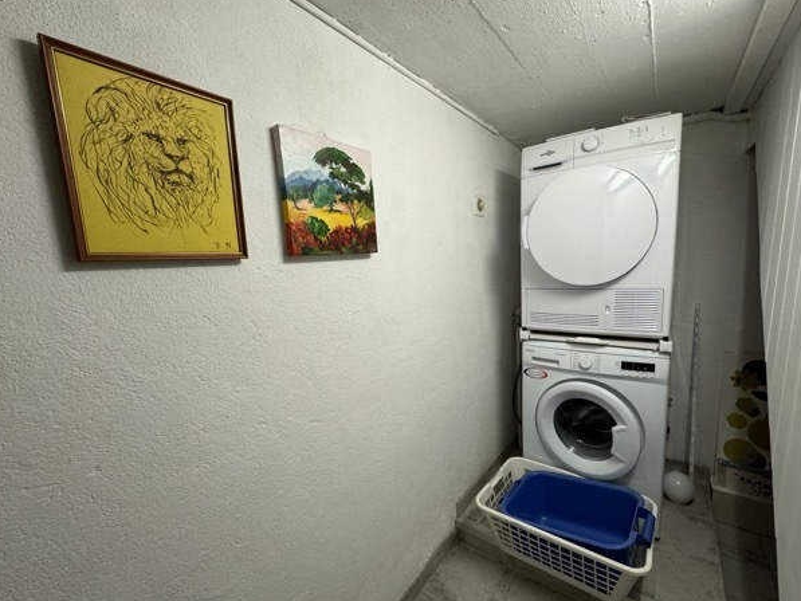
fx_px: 347
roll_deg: +2.6
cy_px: 314
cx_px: 424
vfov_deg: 81.7
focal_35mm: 15
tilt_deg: -8.6
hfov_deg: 98.0
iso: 250
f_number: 2.2
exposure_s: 1/100
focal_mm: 2.22
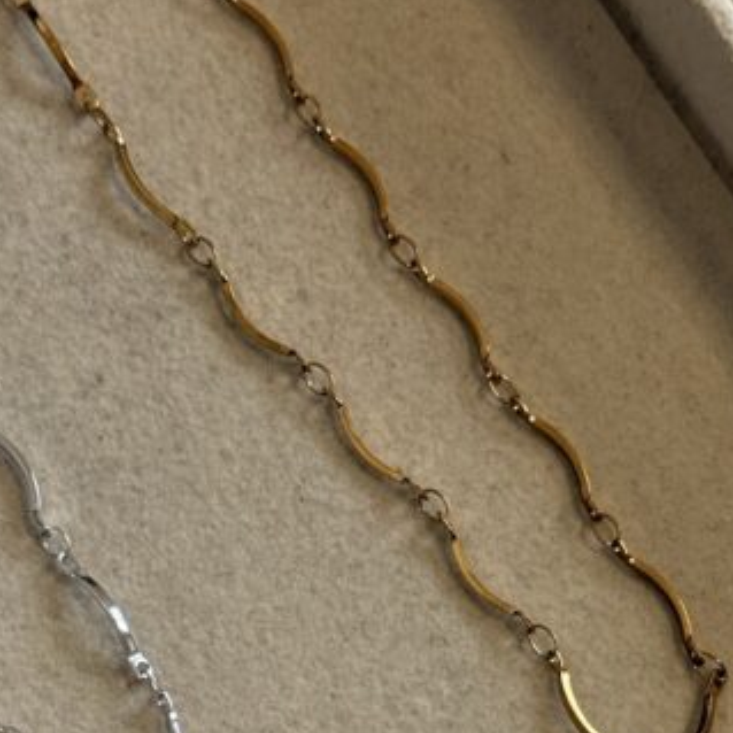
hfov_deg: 12.8
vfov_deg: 12.4
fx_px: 3258
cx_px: 499
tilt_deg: -76.3
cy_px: 1018
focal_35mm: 136
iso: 50
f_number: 1.78
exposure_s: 1/157
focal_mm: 6.76
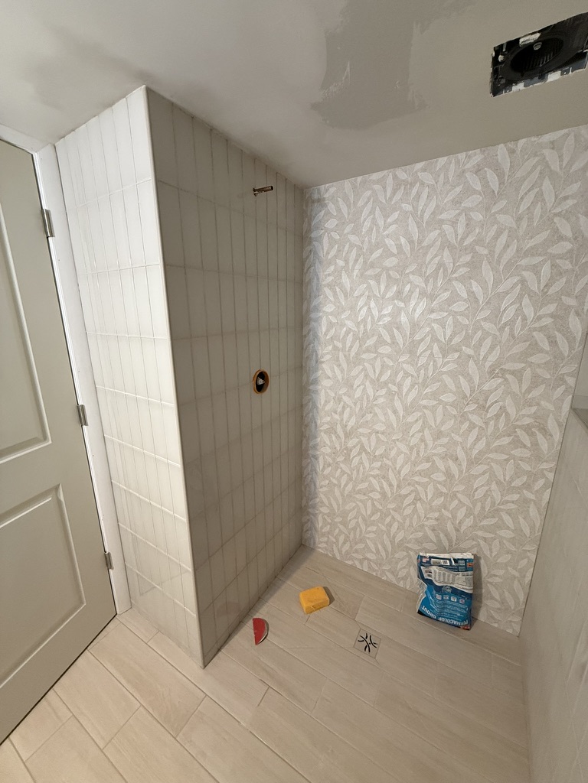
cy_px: 392
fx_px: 317
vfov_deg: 102.1
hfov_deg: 85.7
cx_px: 294
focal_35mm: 14
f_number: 2.2
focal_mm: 2.22
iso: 400
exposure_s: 1/60
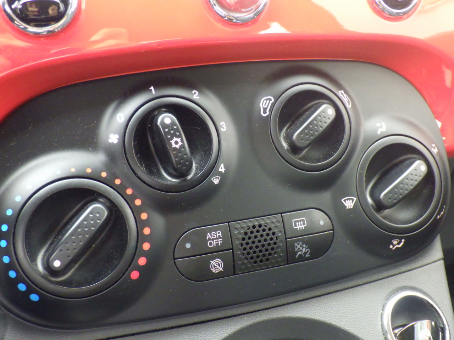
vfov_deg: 34.3
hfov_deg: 44.8
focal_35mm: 42
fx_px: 551
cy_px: 170
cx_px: 227
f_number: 4.2
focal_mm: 7.5
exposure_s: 1/80
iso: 1250
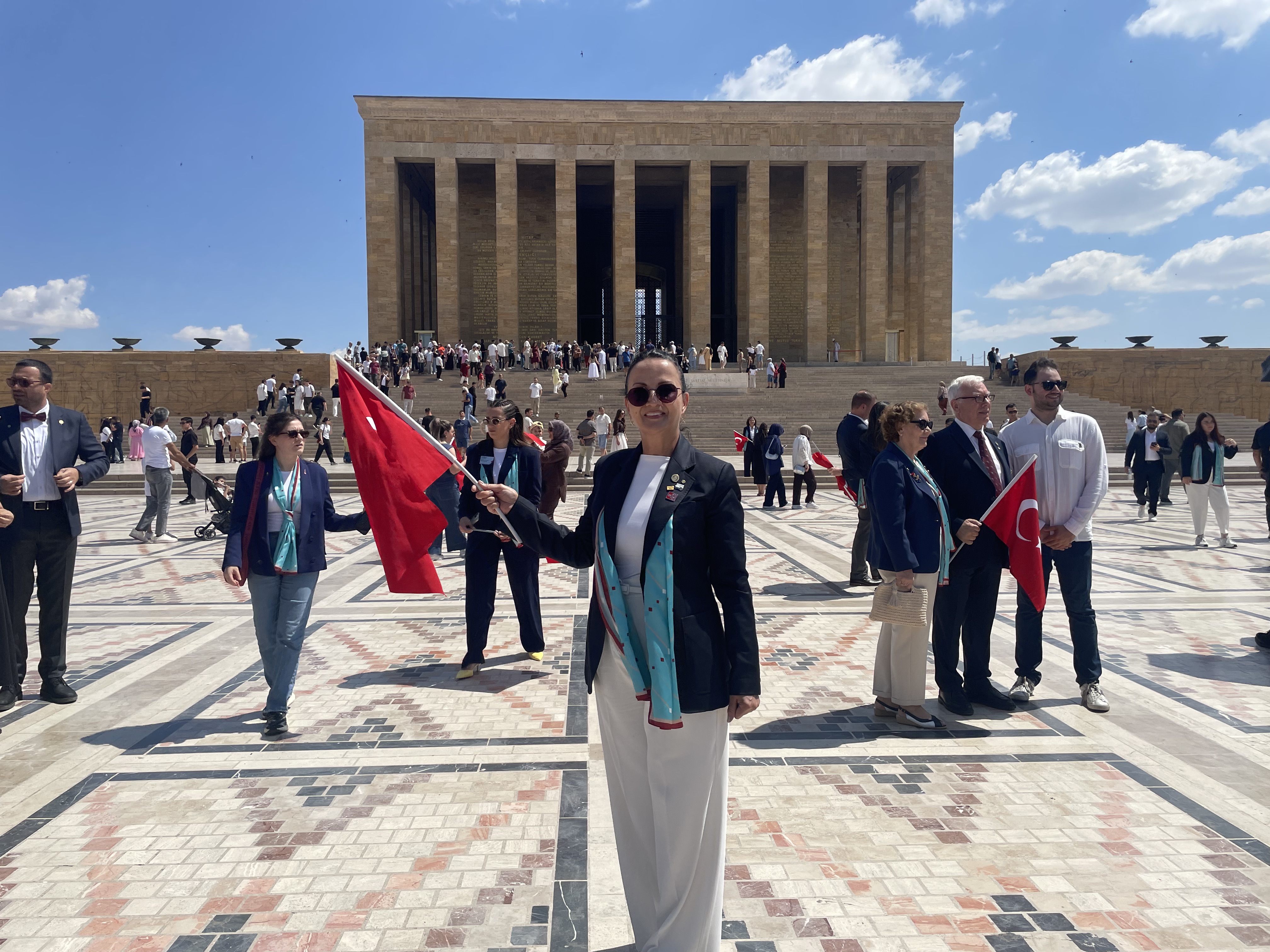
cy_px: 476
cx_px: 635
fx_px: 954
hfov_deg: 67.3
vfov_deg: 53.1
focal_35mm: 26
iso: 32
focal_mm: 4.2
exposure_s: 1/5814
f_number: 1.6
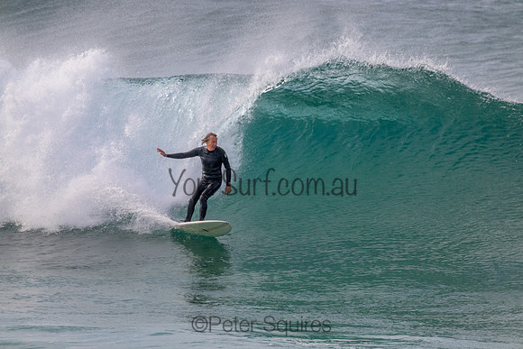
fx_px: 11624
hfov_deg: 2.6
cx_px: 262
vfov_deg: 1.7
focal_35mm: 800
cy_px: 174
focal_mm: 800
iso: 1250
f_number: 11
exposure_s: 1/2000
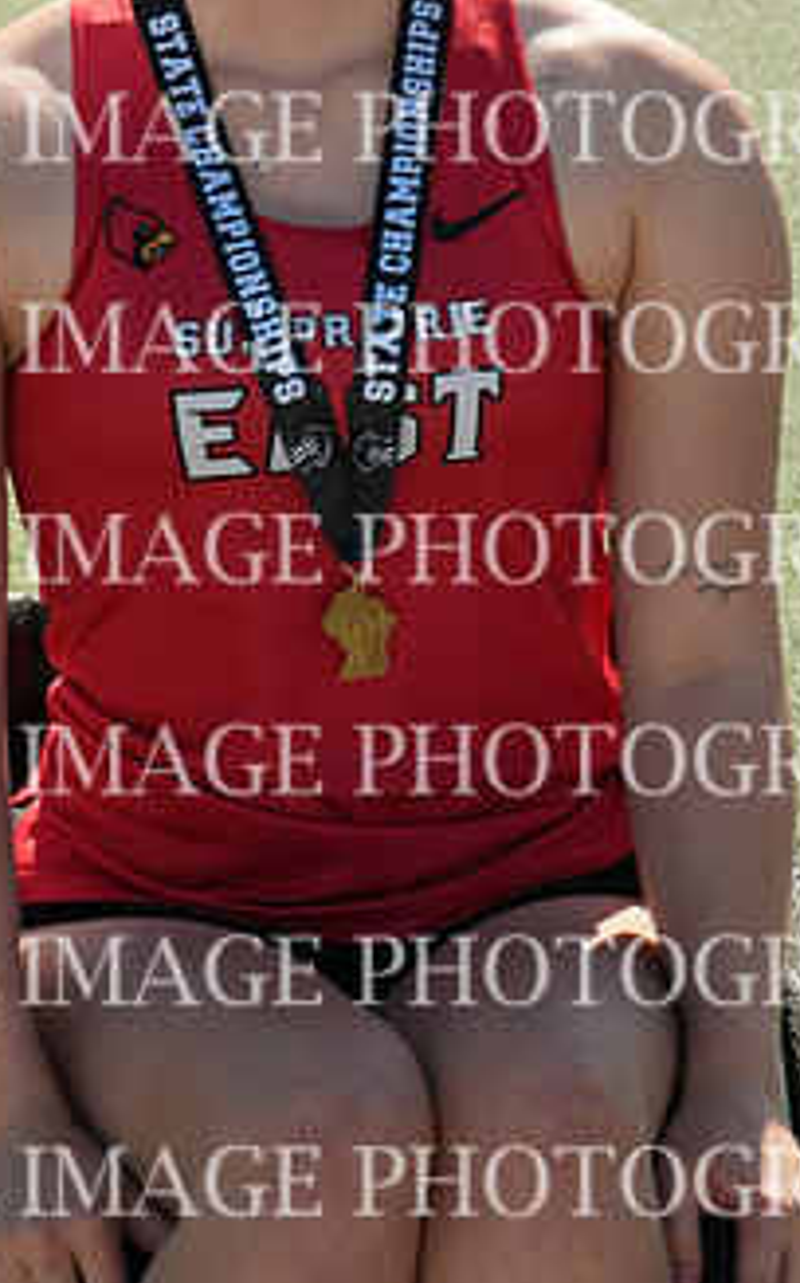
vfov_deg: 14.5
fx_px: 5027
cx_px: 327
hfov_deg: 9.1
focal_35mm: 144
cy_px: 443
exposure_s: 1/125
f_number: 11
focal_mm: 53
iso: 100
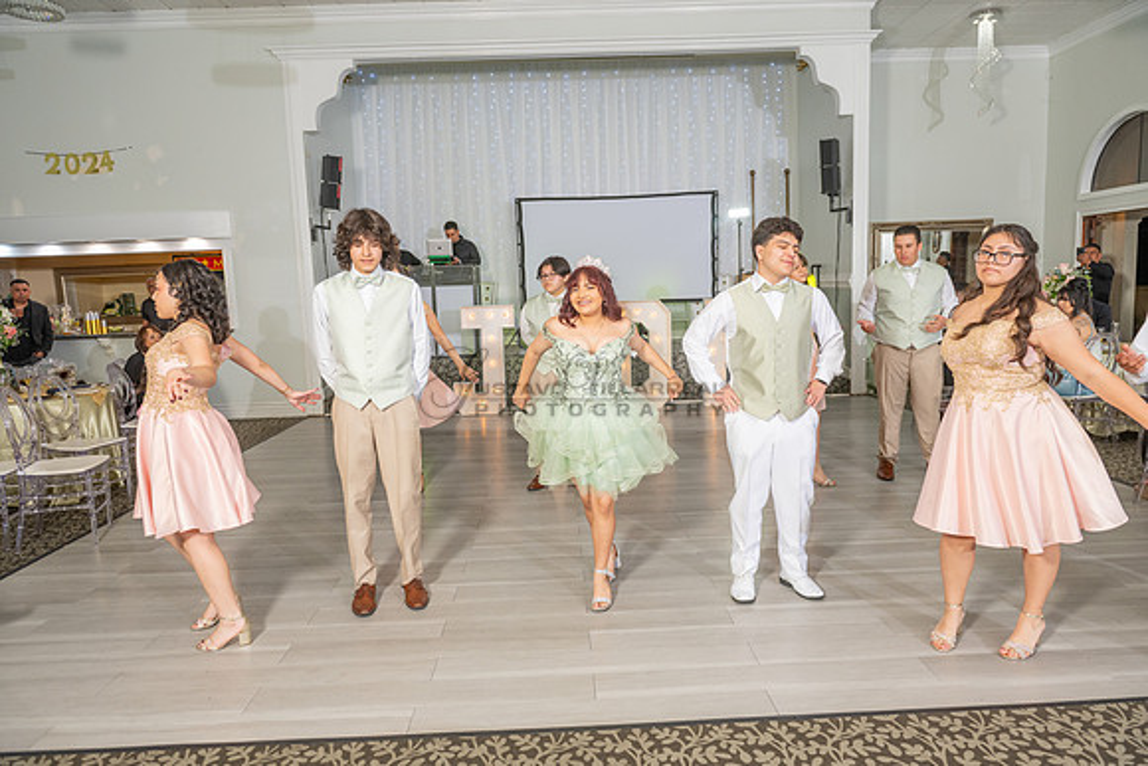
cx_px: 574
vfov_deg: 53.2
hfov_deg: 73.7
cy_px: 383
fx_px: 765
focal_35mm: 24
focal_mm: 24
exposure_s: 1/160
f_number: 4.5
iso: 500
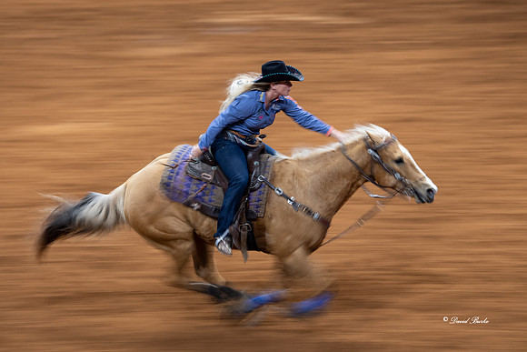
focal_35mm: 202
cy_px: 176
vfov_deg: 6.8
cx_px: 264
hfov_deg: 10.2
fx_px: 2965
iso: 280
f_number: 2.8
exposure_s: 1/30
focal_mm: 135
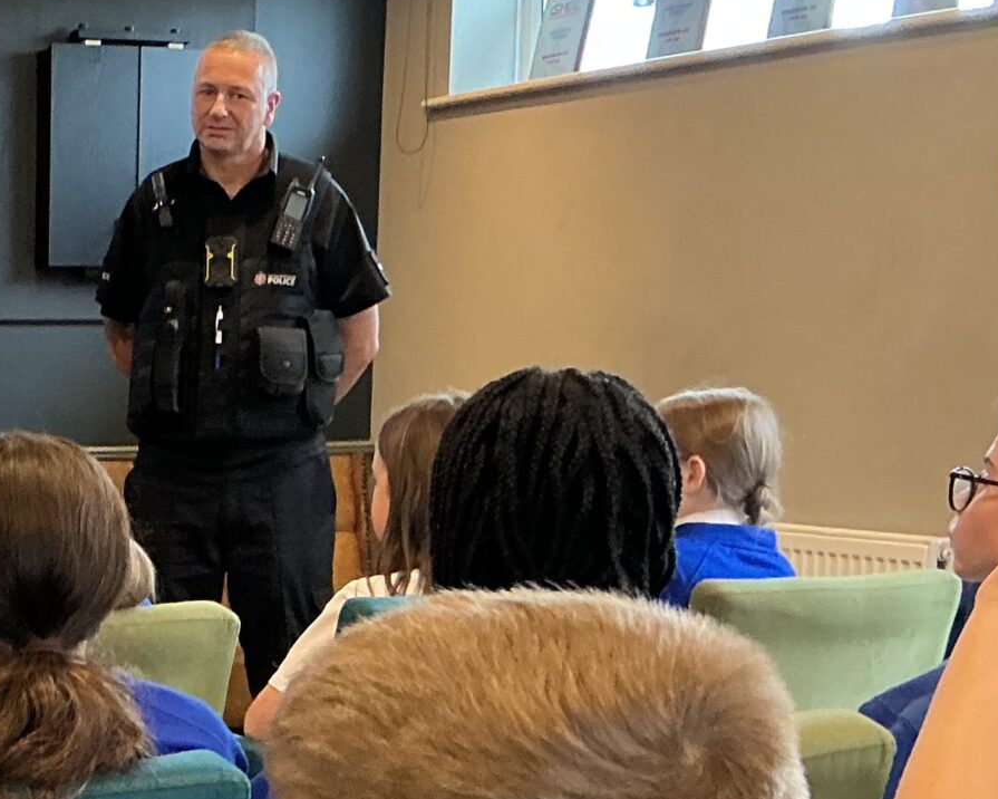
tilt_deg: -7.8
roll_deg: -0.4
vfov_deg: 18.7
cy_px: 700
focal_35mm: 81
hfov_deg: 22.1
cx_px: -134
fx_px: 2392
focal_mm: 3
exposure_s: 1/60
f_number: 1.8
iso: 100
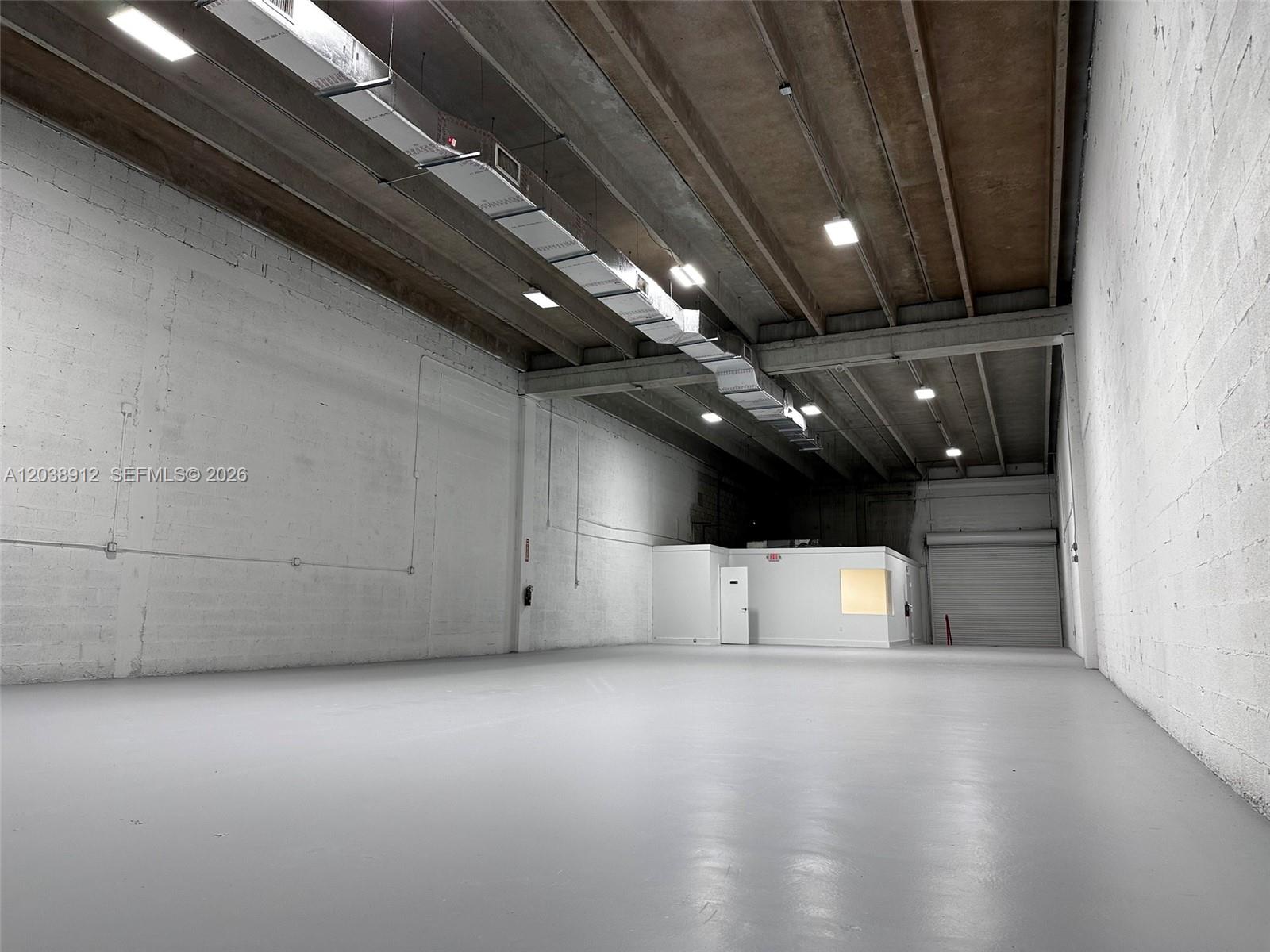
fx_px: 881
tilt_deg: +8.4
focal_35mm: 24
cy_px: 476
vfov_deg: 56.8
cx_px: 635
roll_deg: -0.4
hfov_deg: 71.6
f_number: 1.78
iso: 100
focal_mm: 6.86
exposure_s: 1/120
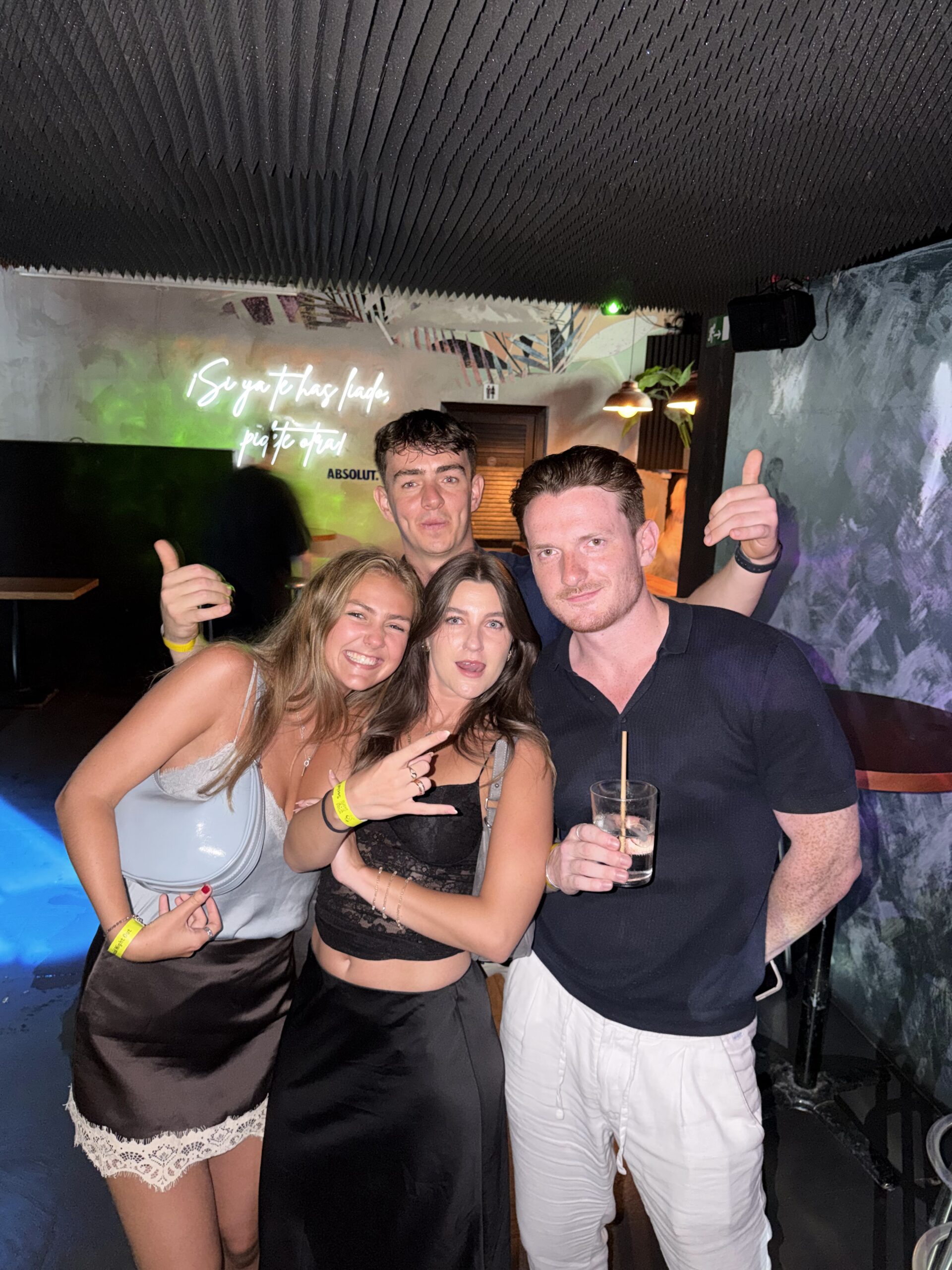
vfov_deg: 71.6
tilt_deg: -13.2
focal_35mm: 24
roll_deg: -2.7
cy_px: 635
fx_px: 880
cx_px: 476
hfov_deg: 56.8
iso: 125
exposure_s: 1/4
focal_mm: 6.76
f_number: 1.78
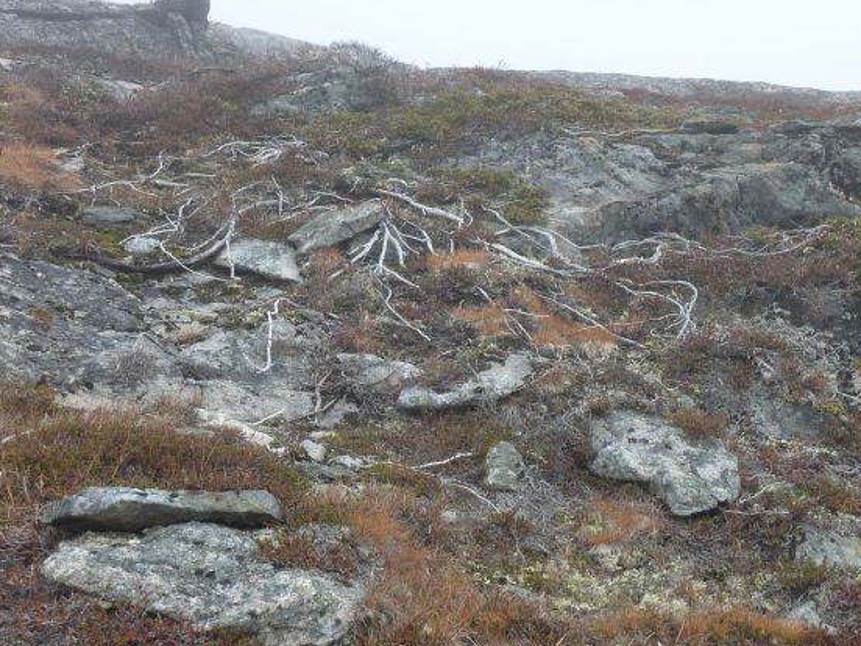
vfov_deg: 25.2
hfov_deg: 33.2
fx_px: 1443
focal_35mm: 58
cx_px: 473
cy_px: 298
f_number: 4
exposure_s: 1/125
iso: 125
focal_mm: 6.5
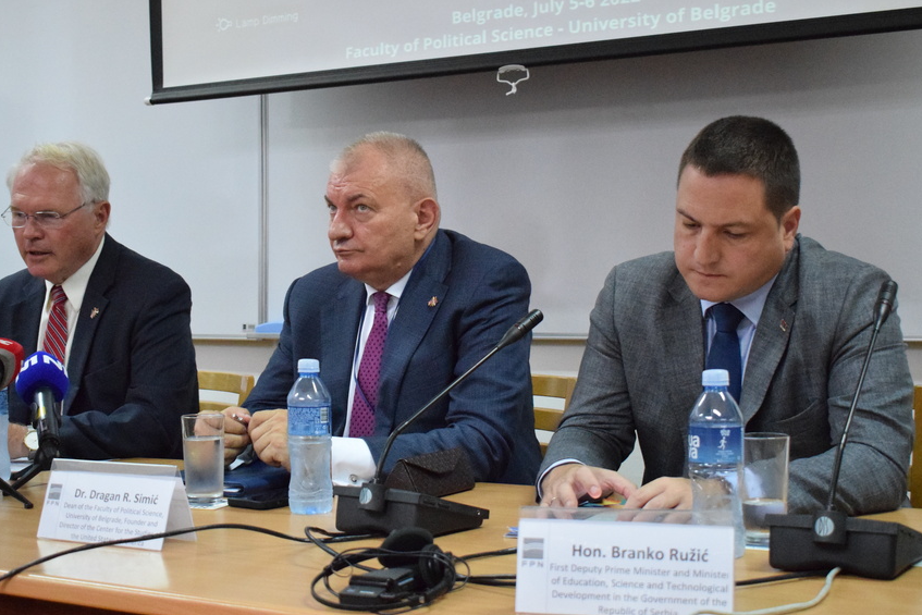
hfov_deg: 34.5
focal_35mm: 58
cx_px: 421
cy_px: 291
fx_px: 1486
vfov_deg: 23.4
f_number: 4.5
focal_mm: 32
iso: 6400
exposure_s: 1/200
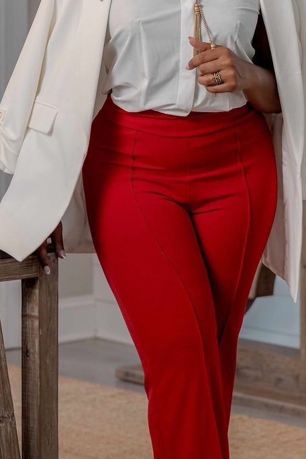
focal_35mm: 193
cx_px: 215
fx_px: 2461
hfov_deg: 7.1
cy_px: 210
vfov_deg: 10.7
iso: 800
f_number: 4.5
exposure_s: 1/160
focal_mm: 86
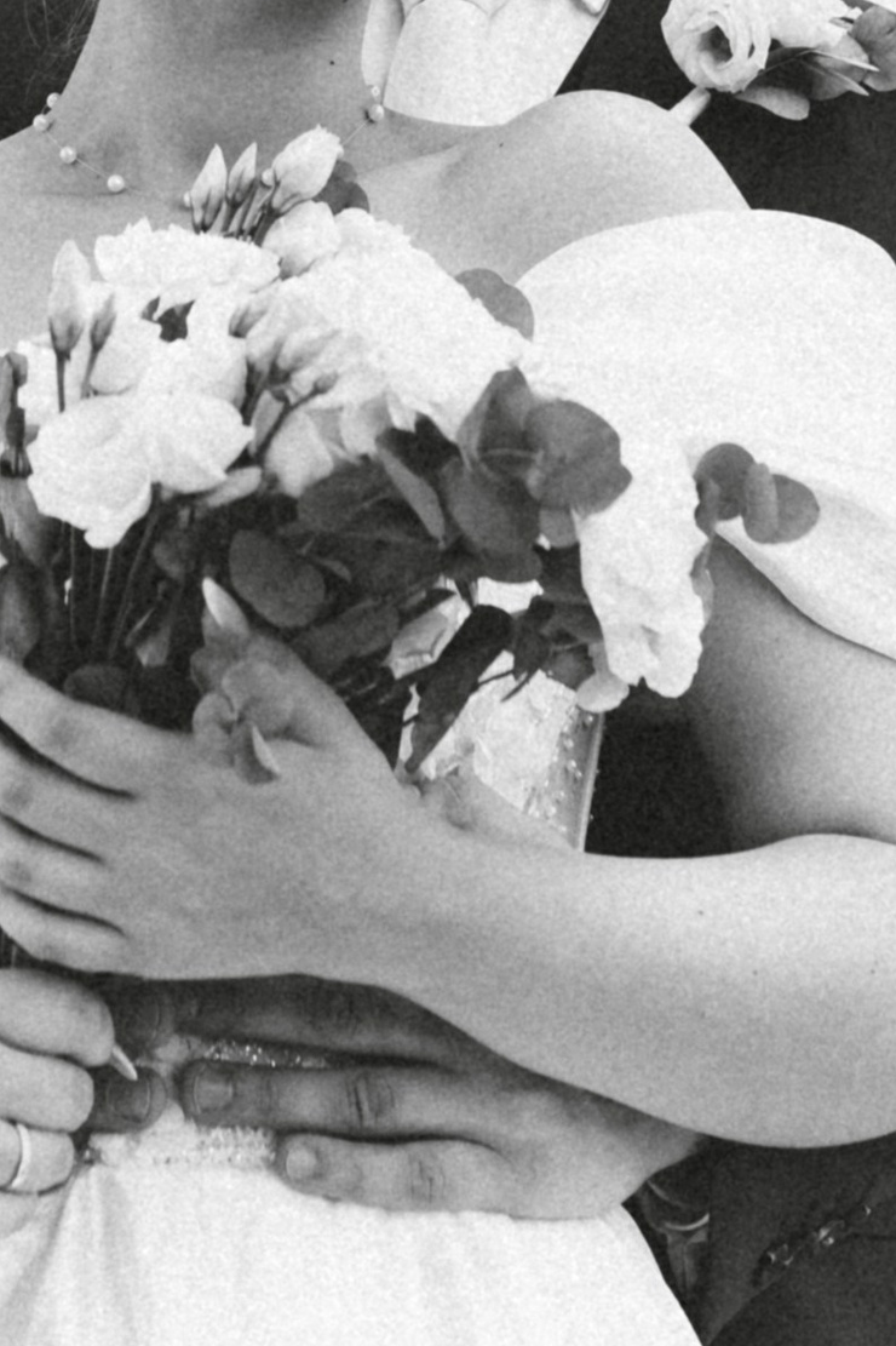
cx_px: 77
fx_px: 4520
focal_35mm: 121
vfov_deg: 15.6
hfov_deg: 11.2
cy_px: -671
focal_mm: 35
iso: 320
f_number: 4
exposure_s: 1/800
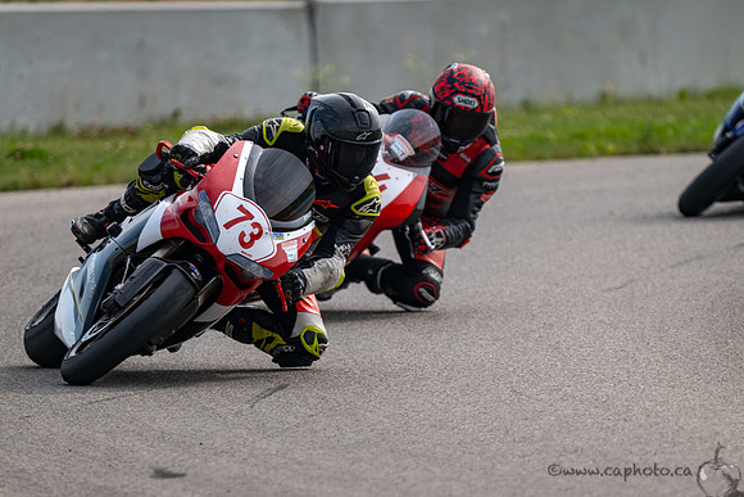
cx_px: 332
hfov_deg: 3.1
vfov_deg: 2.1
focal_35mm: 664
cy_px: 275
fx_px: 13734
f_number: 6.3
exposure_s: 1/1250
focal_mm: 600
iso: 280
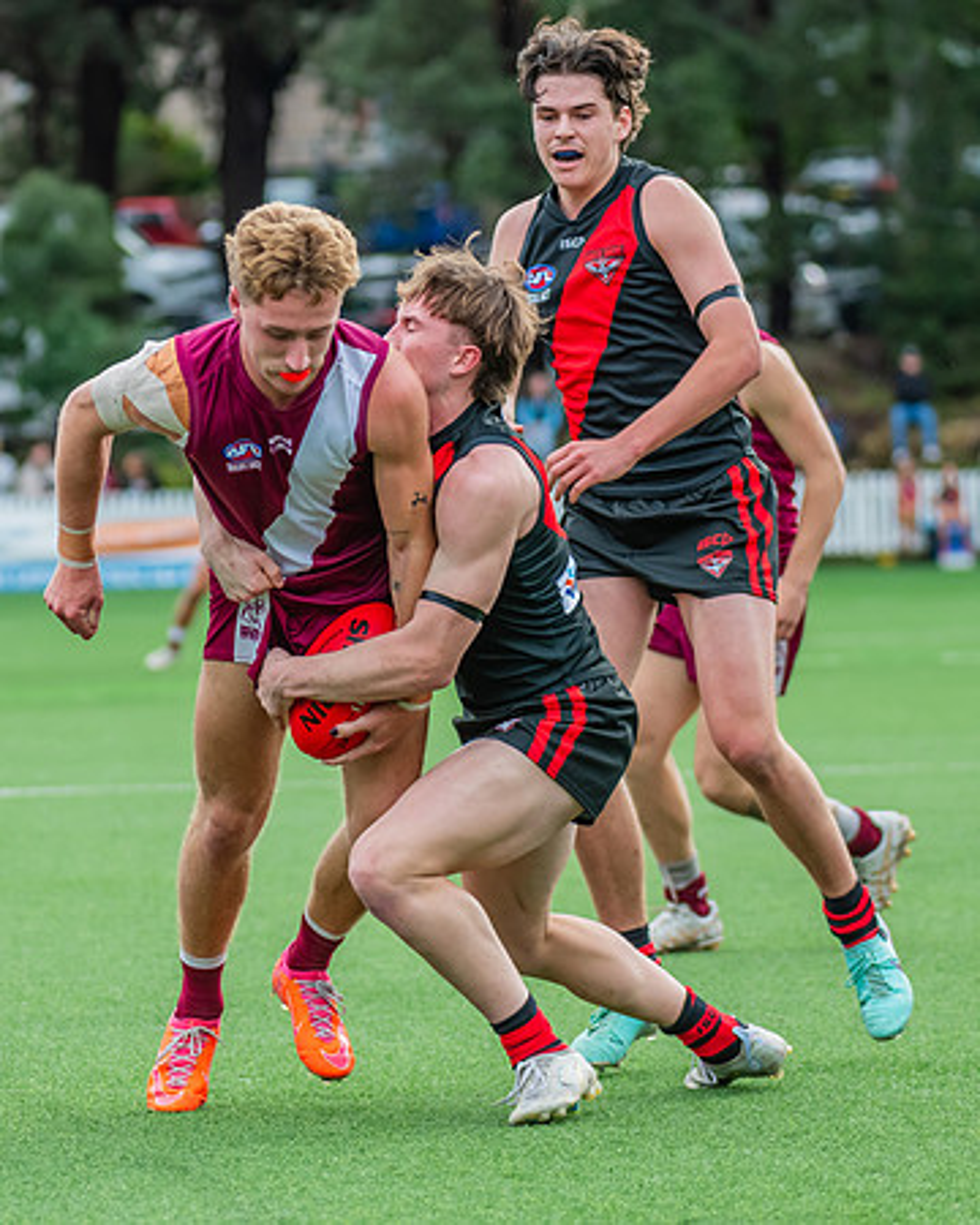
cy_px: 655
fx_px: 9915
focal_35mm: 273
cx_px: 206
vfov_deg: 7.1
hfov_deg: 5.7
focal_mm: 170
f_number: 5
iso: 800
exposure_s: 1/1250
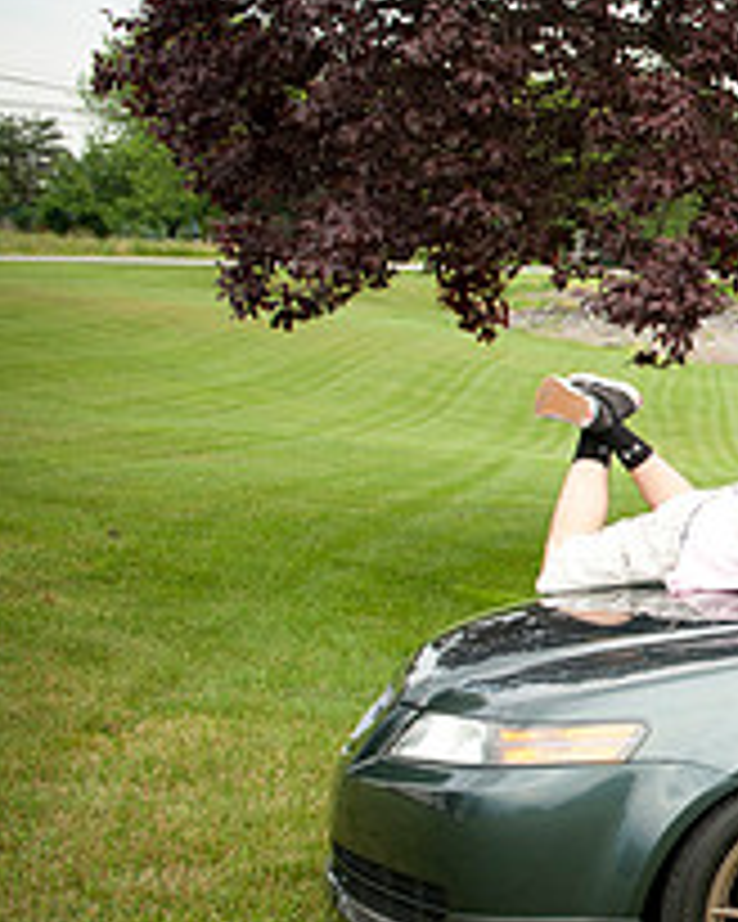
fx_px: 2102
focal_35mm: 77
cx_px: 1264
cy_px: 445
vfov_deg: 24.7
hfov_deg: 17.0
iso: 500
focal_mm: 29
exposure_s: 1/640
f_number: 4.5
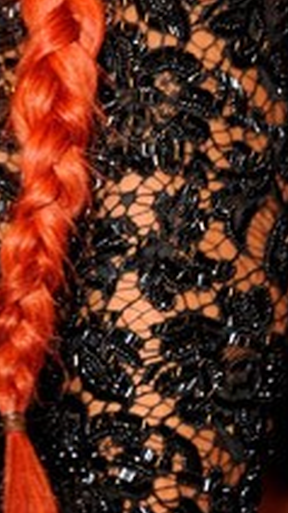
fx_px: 5031
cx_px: -64
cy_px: -184
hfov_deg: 3.3
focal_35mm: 370
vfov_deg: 5.8
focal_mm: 125
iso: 640
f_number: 5.6
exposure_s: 1/60
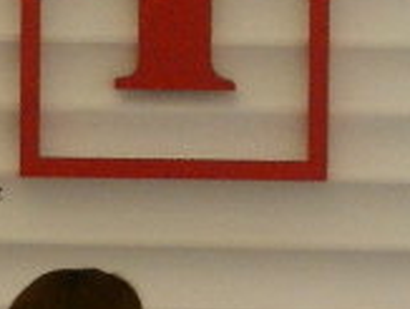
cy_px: 143
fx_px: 6766
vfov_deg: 2.6
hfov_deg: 3.5
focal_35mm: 570
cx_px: 174
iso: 360
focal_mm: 16.3
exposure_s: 1/25
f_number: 4.9
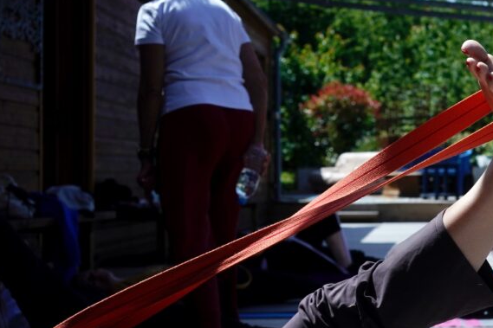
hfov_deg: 31.0
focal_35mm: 63
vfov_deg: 21.6
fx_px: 862
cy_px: 161
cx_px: 405
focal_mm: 35
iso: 640
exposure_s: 1/6400
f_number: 5
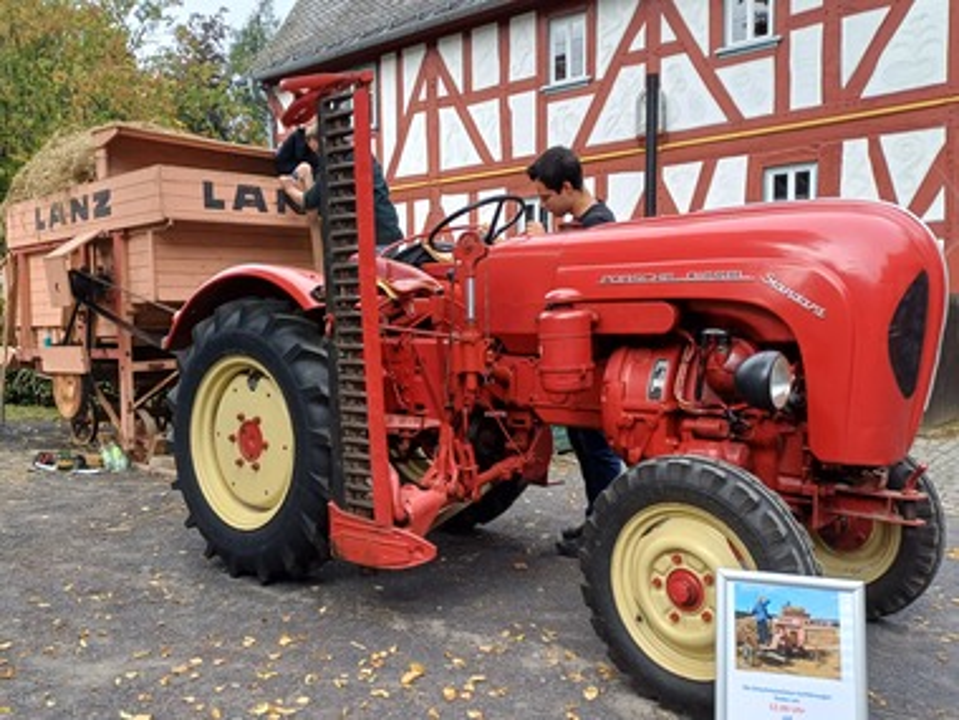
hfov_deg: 69.4
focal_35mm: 25
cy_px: 360
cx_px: 480
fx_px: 693
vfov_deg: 54.9
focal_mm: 4.65
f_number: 1.8
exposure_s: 1/519
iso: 50
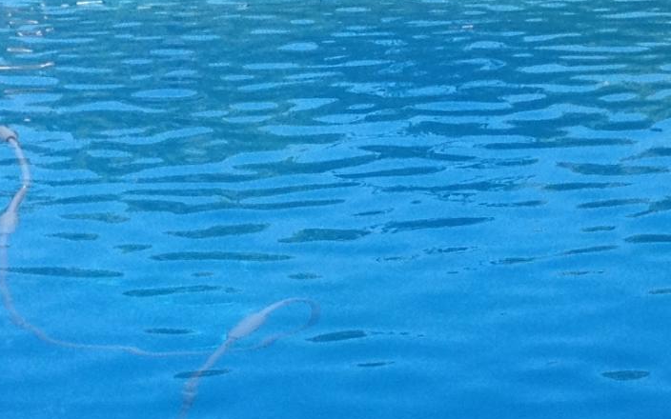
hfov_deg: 13.2
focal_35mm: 158
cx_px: 530
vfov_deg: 8.3
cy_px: 131
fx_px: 2889
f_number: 2.4
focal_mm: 4.28
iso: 50
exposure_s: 1/435
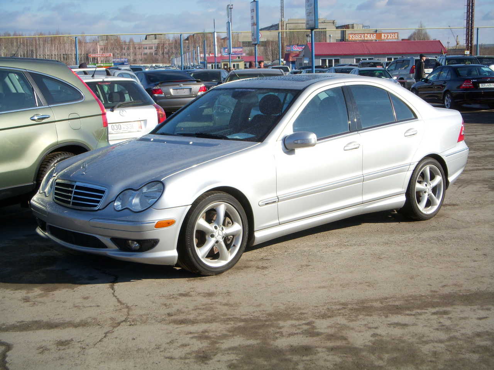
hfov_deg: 33.8
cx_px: 247
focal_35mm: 57
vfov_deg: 25.7
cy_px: 185
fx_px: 813
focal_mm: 9.4
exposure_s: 1/800
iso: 100
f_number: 3.6
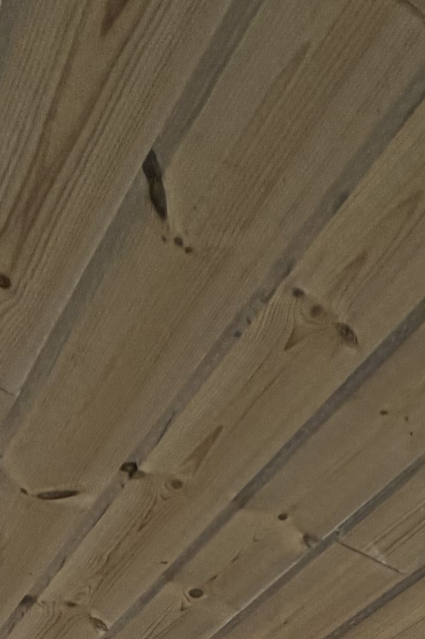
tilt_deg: -7.5
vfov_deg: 17.4
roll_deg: -1.0
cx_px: 451
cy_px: 1383
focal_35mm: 64
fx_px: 1134
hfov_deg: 20.4
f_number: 2.2
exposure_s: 1/121
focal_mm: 2.22
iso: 64
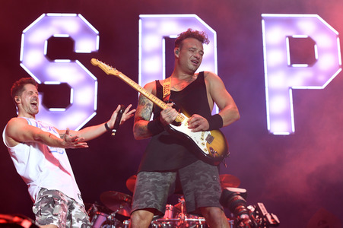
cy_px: 114
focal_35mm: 70
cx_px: 172
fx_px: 666
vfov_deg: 19.4
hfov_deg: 28.9
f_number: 4
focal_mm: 70
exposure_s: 1/400
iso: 1600
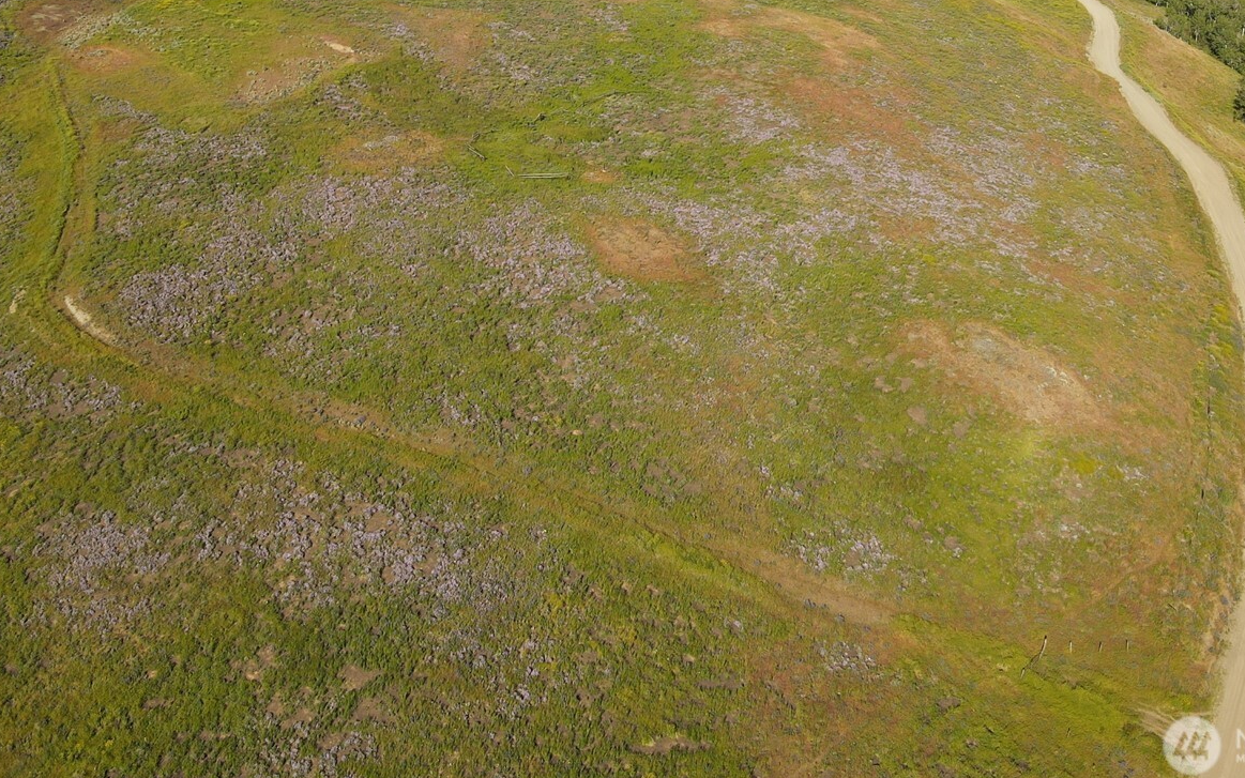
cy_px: 147
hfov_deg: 55.3
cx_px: 584
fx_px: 1188
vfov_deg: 35.0
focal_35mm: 35
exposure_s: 1/500
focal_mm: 4.5
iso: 100
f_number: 2.8
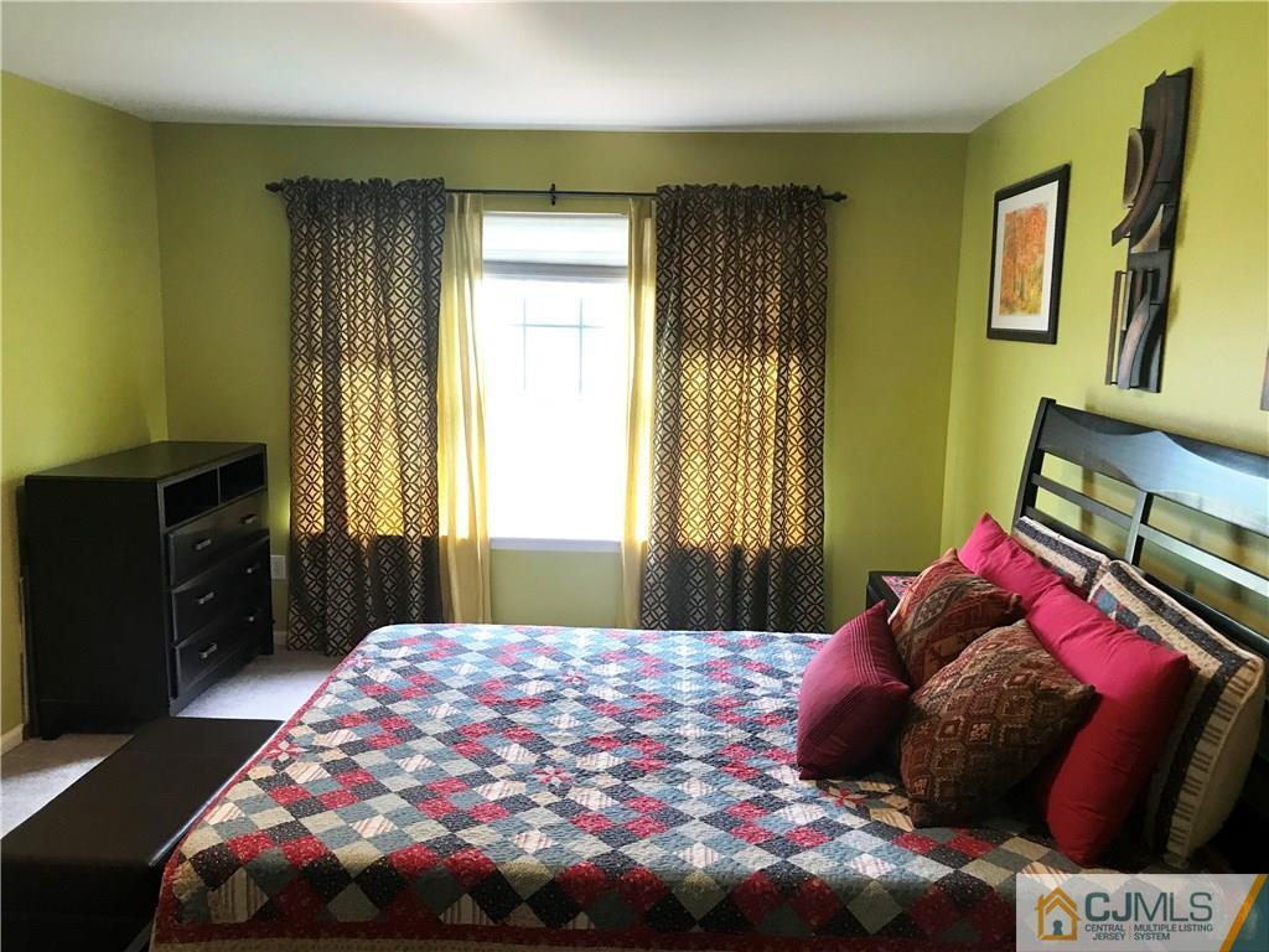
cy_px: 476
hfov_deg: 63.4
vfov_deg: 49.7
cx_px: 634
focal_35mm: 28
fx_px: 1026
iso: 32
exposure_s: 1/30
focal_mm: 3.99
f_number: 1.8
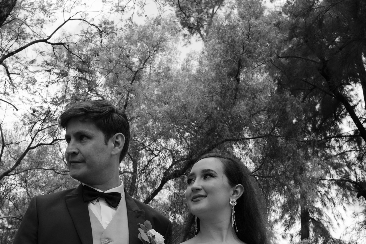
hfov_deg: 39.9
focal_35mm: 49
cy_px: 218
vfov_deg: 26.6
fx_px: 498
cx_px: 122
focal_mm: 16
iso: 100
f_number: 4.5
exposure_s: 1/250
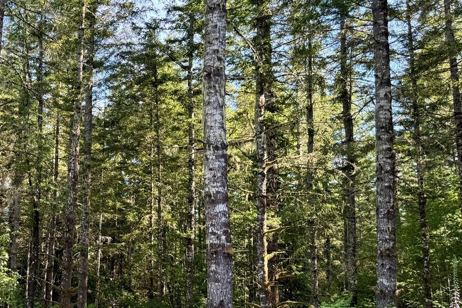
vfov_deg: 29.2
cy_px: 172
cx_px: 39
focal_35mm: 46
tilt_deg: +11.3
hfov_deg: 39.4
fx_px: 590
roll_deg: -2.9
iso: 64
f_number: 1.78
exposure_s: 1/257
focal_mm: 6.76
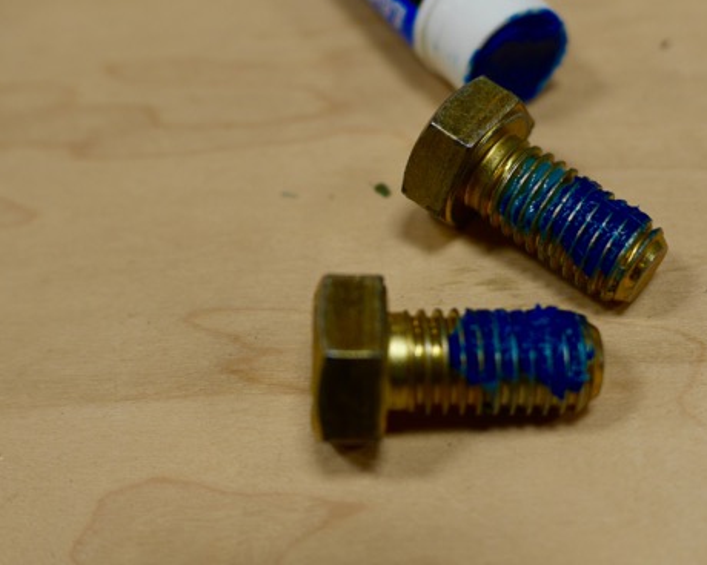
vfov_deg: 29.6
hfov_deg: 36.4
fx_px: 1067
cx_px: 455
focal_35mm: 51
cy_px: 240
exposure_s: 1/200
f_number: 2.2
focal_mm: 15
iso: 200
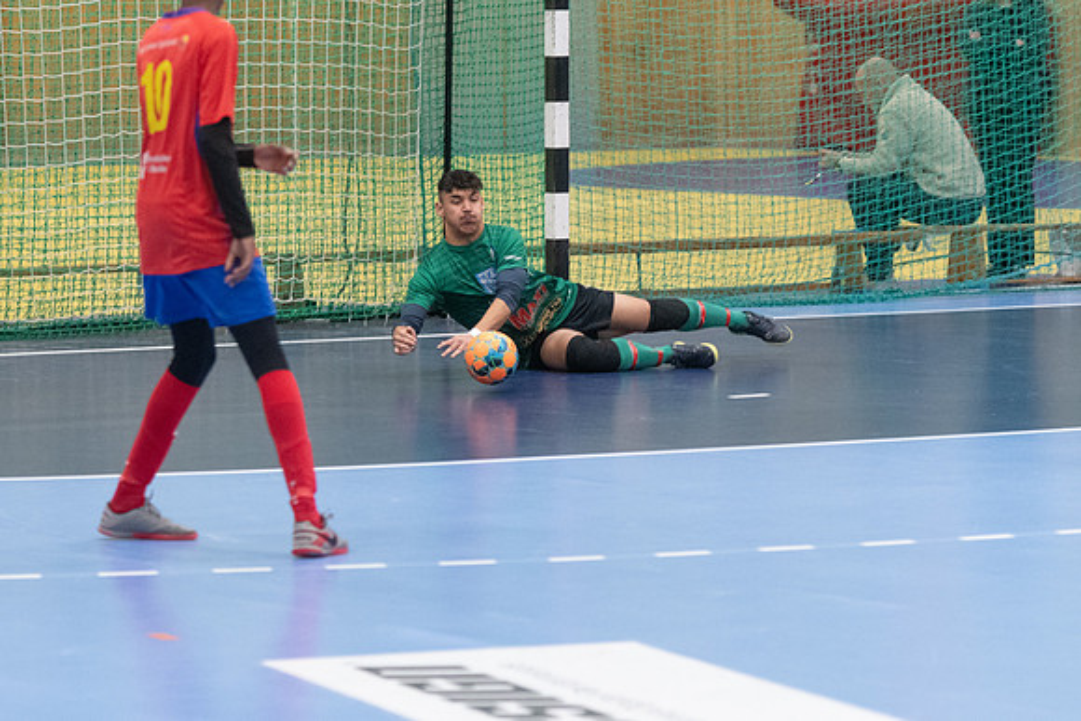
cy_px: 360
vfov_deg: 7.3
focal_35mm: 189
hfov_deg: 10.9
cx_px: 540
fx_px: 5665
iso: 7200
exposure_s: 1/500
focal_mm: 122
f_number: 3.5
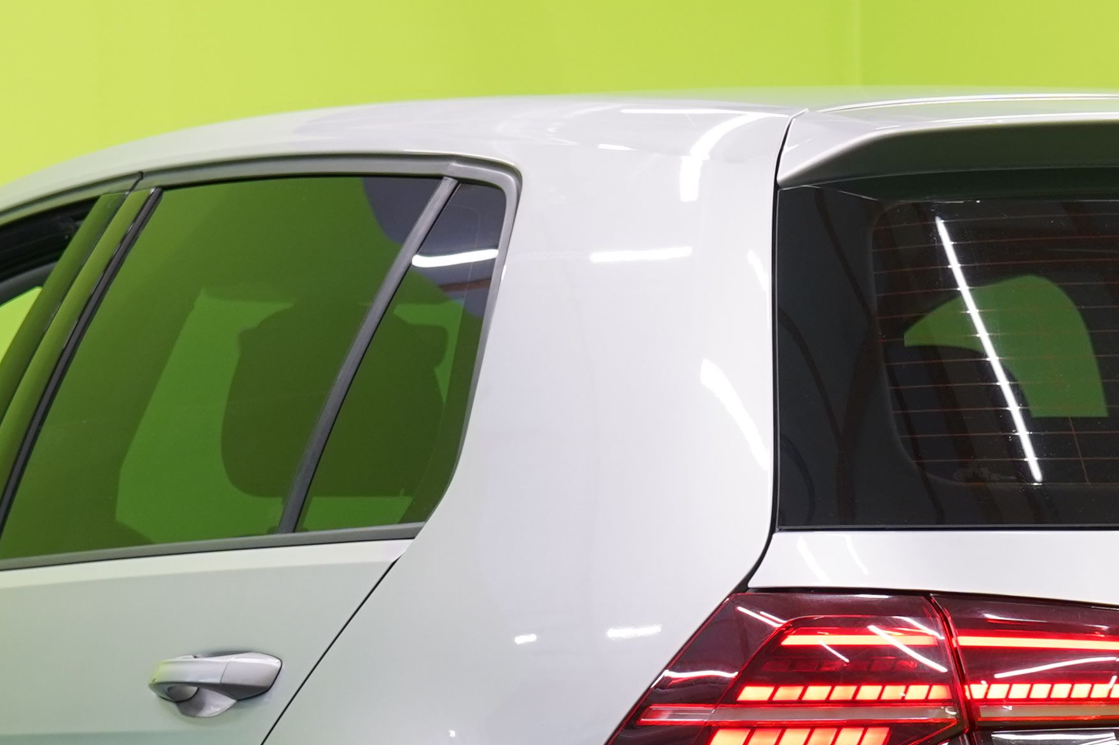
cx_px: 769
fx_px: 6464
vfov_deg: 6.6
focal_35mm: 208
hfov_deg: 9.9
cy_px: 688
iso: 400
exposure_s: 1/25
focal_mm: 61
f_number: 5.6
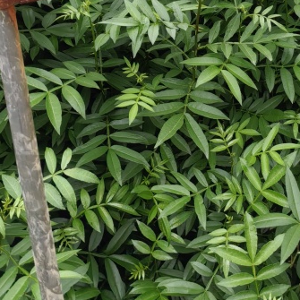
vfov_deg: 19.8
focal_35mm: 76
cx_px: 256
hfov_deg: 22.3
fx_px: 745
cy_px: -147
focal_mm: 5.72
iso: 50
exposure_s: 1/735
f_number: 2
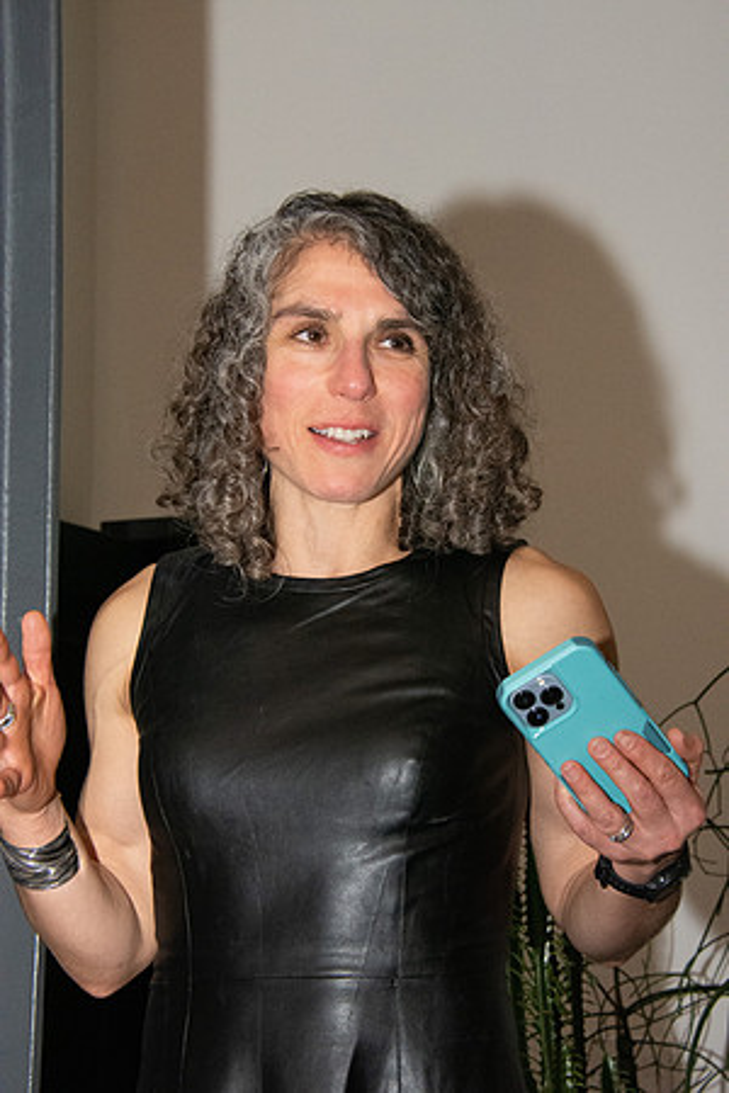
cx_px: 364
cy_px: 546
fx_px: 2961
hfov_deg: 14.0
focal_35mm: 98
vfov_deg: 20.9
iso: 5000
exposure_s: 1/200
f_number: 10
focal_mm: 65
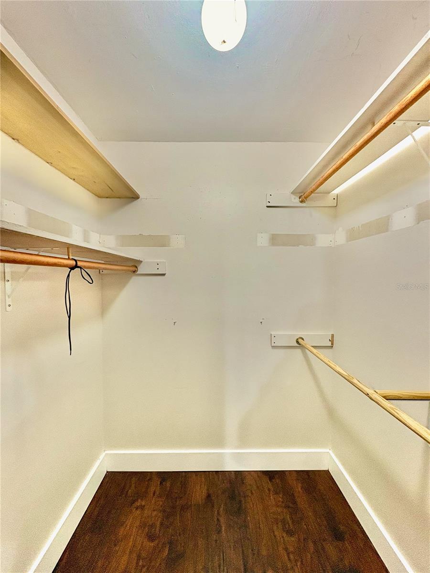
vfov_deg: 102.1
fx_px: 232
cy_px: 286
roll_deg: -0.2
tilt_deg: -2.2
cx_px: 215
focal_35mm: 14
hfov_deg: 85.7
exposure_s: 1/60
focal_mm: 2.22
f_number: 2.2
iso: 320
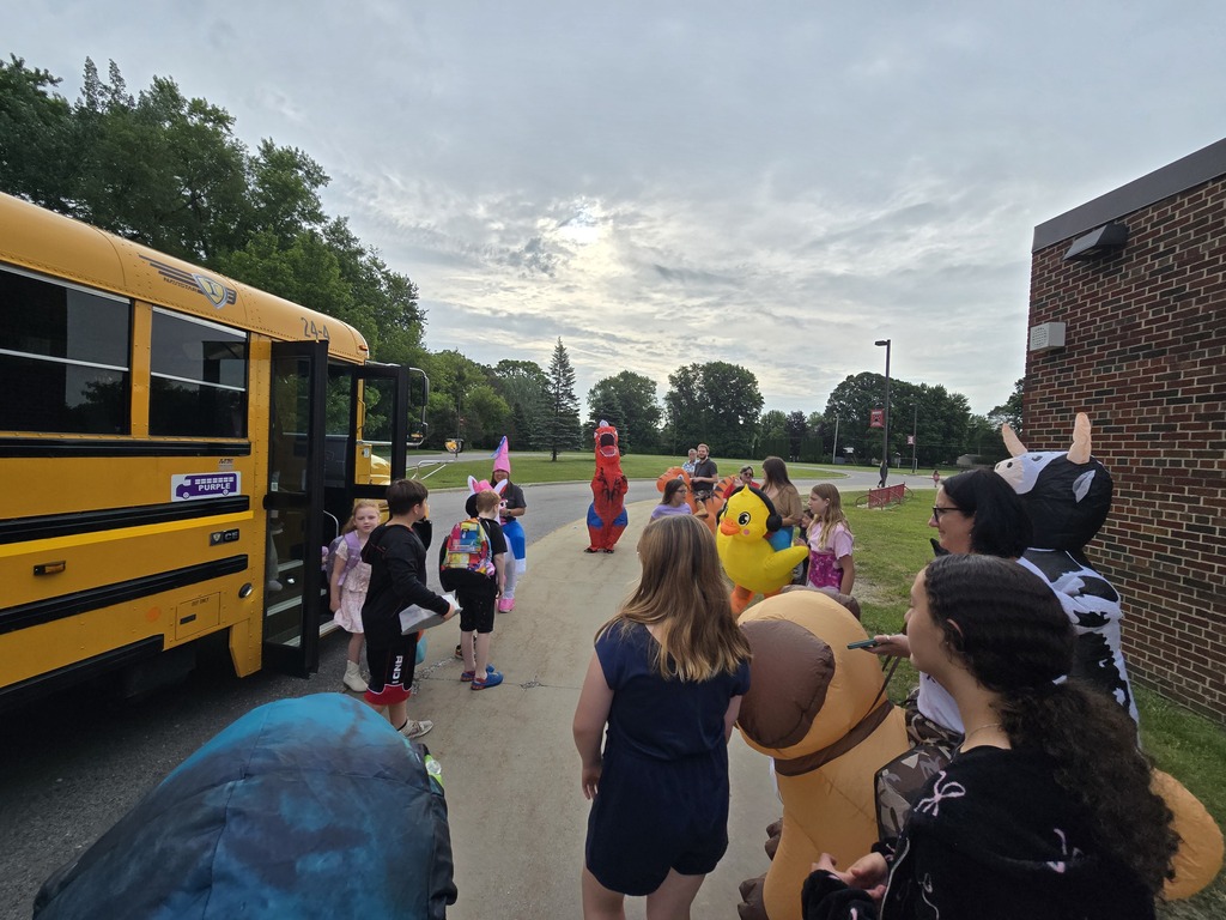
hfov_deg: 106.2
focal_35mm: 13
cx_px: 613
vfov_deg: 89.9
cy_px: 460
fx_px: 460
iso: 50
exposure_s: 1/1468
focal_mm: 2.2
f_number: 2.2
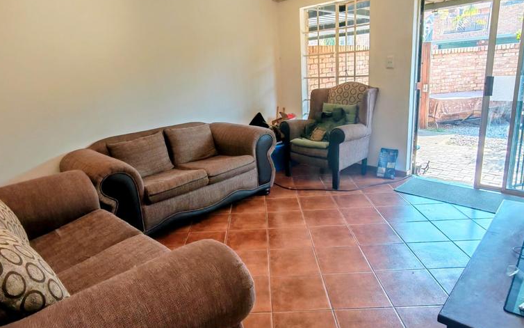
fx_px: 257
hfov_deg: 91.0
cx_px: 248
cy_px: 154
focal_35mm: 18
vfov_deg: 64.9
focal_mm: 1.96
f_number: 2.2
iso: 98
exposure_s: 1/50
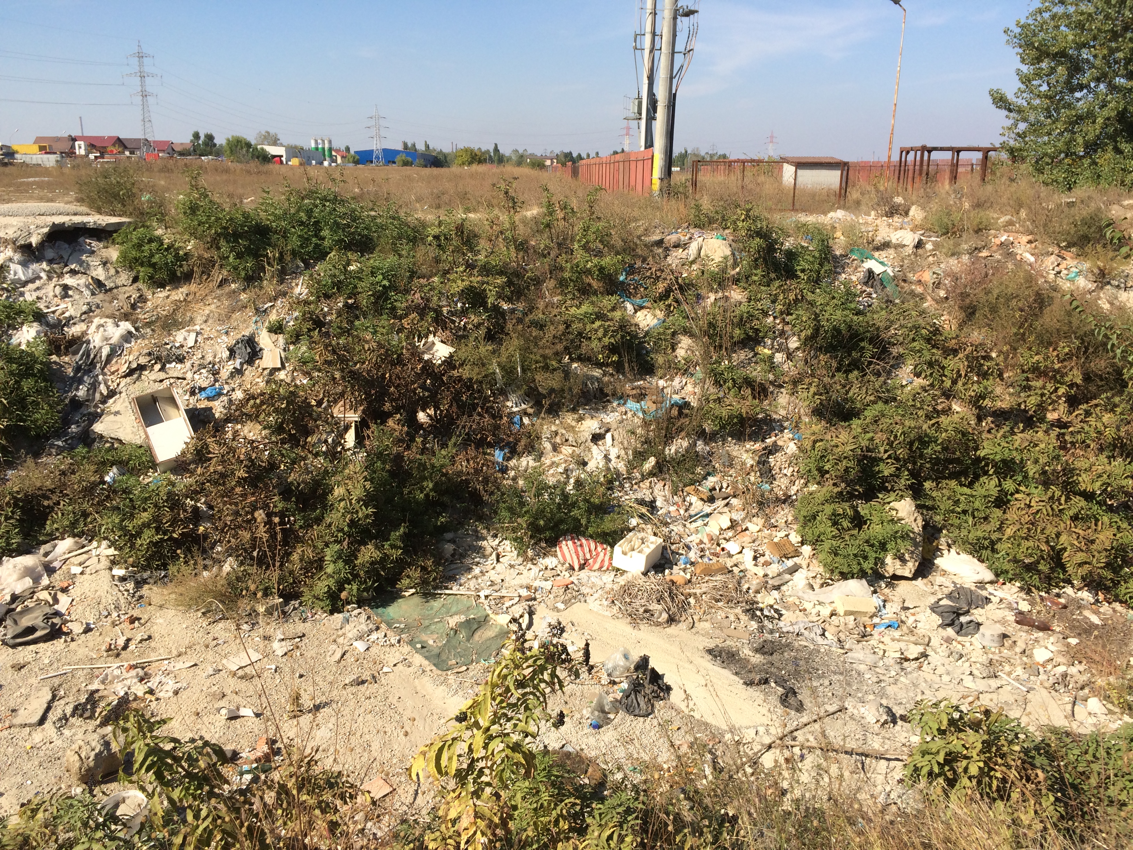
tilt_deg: -17.3
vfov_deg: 48.2
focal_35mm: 29
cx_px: 566
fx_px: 949
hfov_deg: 61.7
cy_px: 425
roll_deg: -0.6
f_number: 2.2
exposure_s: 1/1786
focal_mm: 4.15
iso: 32
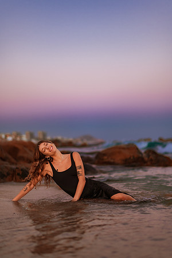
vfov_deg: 34.5
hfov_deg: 23.4
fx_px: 416
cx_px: 86
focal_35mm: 58
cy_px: 129
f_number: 1.4
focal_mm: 58
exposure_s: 1/320
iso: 200
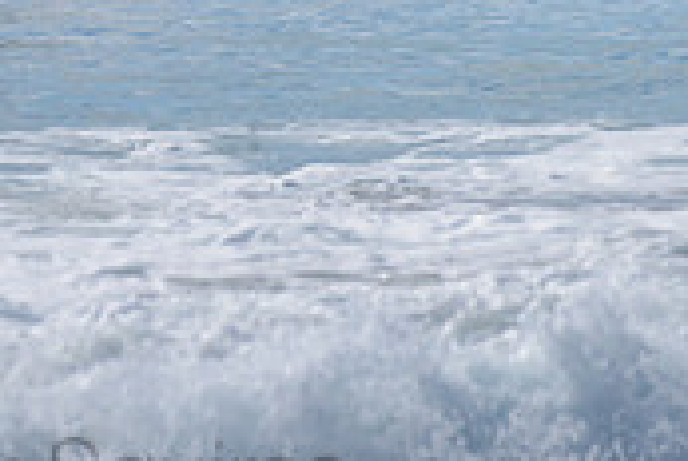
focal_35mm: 2052
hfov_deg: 1.0
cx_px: -193
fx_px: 39283
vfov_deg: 0.7
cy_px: -358
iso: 125
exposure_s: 1/2000
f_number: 5.6
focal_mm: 500
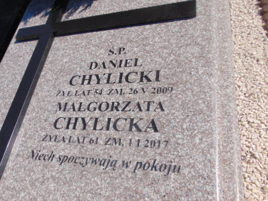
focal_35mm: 31
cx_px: 103
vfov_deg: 45.4
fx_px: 240
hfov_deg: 57.7
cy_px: 94
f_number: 7.7
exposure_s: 1/500
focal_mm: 4.5
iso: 80
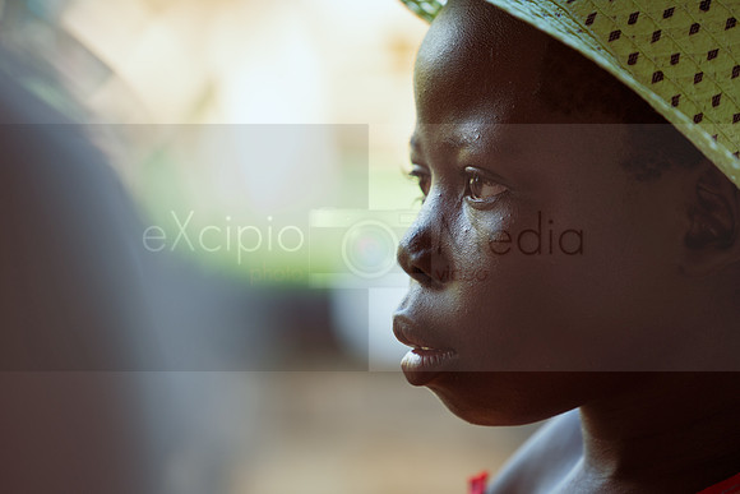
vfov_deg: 6.9
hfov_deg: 10.3
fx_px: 4112
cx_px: 370
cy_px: 247
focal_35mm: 200
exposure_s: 1/200
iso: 320
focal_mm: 200
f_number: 4
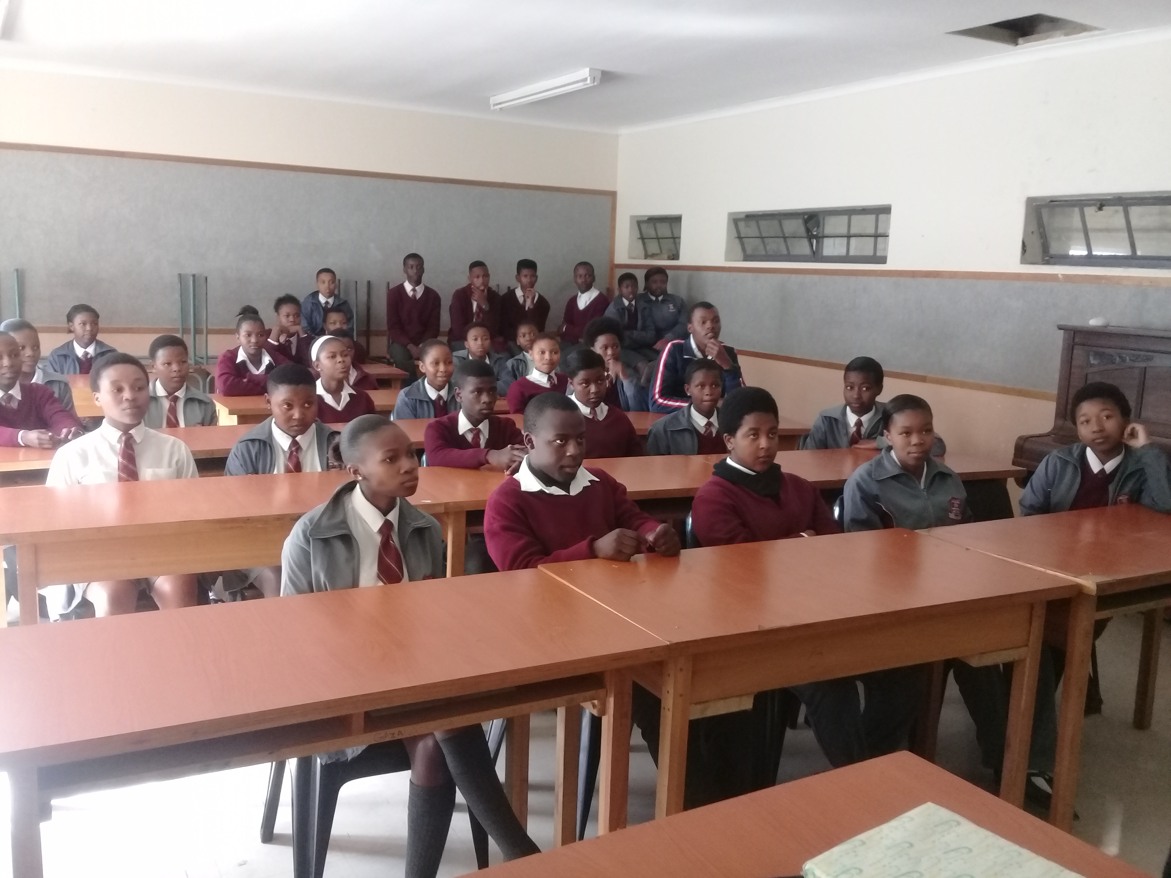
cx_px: 586
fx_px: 1049
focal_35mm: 31
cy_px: 439
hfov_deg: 58.4
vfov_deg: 45.4
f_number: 2.2
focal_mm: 3.3
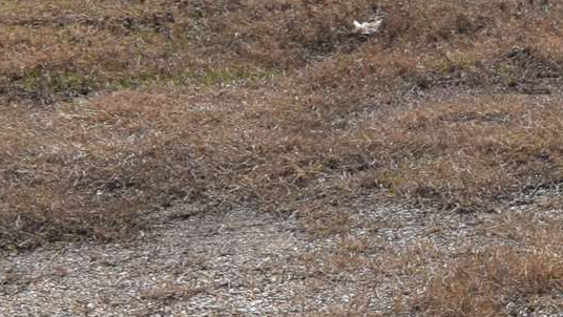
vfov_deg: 6.9
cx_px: 1567
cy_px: -577
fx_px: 2419
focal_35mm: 162
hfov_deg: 10.4
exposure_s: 1/200
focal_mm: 18
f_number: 11
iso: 100
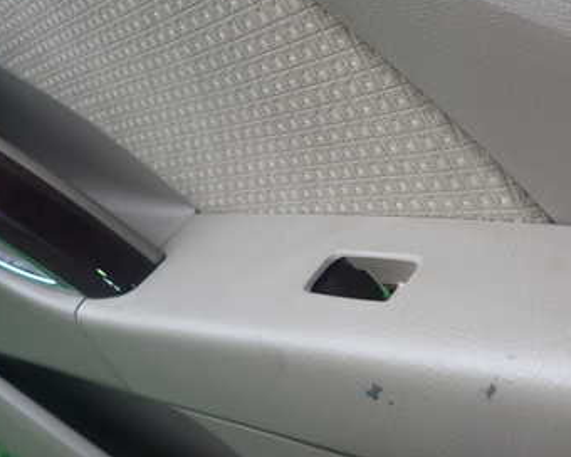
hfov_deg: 42.4
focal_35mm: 43
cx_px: 376
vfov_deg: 34.9
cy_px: 245
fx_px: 727
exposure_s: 1/60
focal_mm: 4.5
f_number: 2
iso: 100
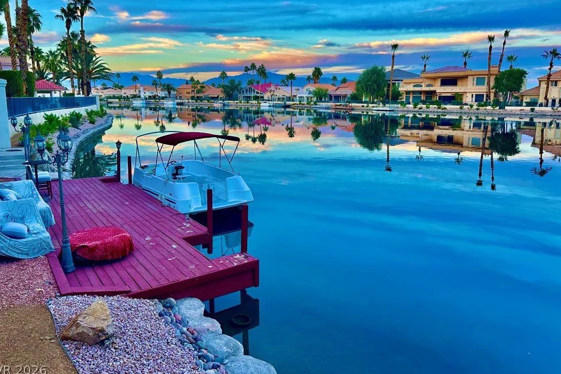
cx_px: 277
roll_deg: +0.3
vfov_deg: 49.4
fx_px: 405
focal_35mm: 26
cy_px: 160
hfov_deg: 69.4
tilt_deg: -9.5
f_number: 1.78
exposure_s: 1/121
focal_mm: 6.86
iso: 64
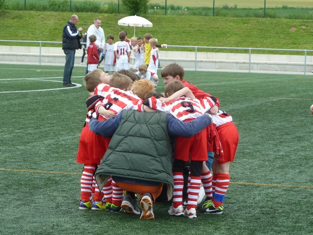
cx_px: 171
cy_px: 132
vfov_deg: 8.8
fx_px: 1528
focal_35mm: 169
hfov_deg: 11.7
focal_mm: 24.1
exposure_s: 1/200
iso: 80
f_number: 4.5
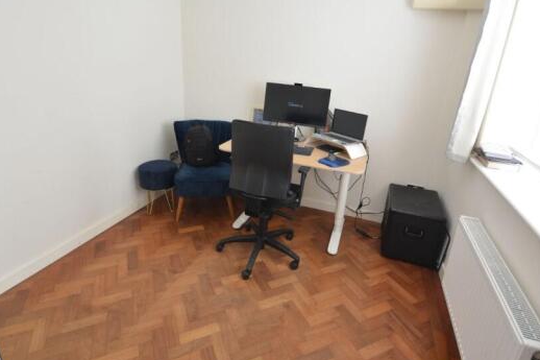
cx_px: 271
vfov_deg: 64.2
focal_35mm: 19
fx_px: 285
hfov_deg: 86.9
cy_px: 152
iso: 400
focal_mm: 10
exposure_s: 1/10
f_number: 8
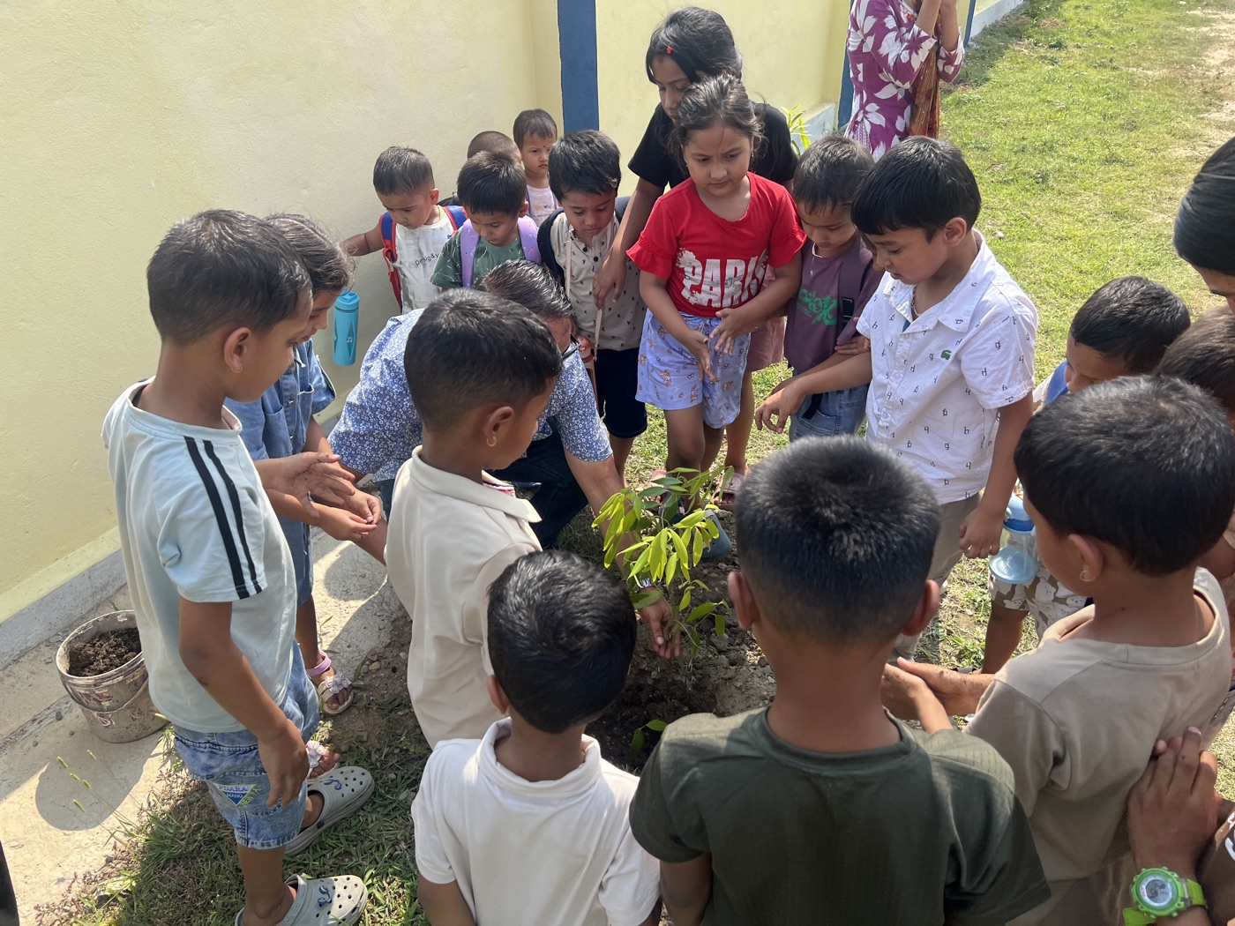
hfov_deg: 67.3
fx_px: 928
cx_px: 618
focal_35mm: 26
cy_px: 463
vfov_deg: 53.1
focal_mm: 5.7
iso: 50
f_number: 1.5
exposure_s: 1/1344
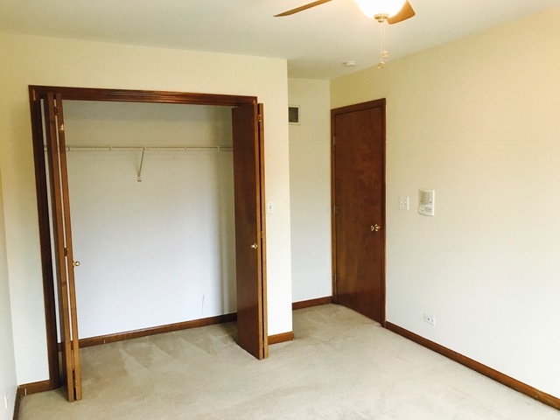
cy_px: 210
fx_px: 453
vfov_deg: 49.7
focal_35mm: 28
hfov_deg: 63.4
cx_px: 280
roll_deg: +2.7
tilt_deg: -5.5
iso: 40
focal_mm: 3.99
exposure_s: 1/15
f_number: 1.8
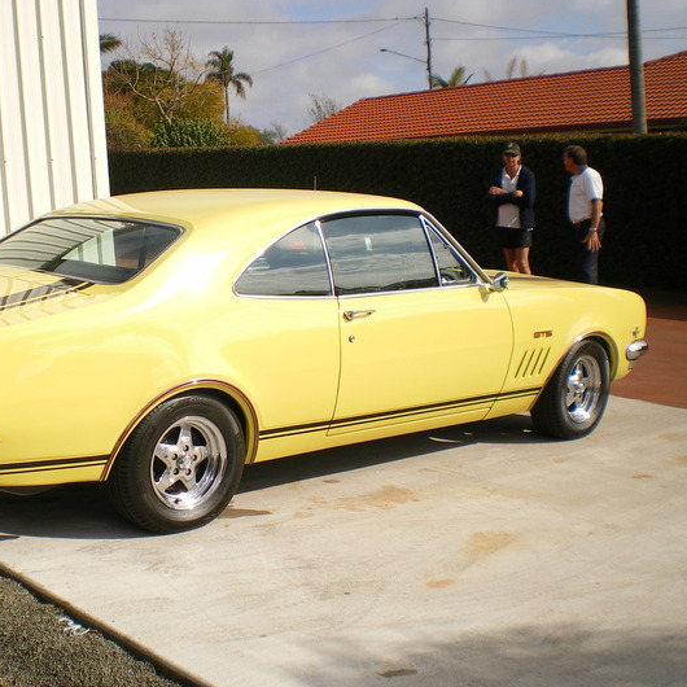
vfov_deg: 35.4
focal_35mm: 48
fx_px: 1078
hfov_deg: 35.0
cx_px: 219
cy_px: 340
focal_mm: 6.3
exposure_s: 1/640
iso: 50
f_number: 4.6
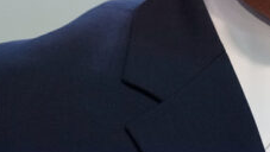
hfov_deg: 1.4
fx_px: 11412
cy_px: -115
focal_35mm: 1593
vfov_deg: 0.8
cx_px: 240
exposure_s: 1/250
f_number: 2.8
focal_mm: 300
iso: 1250
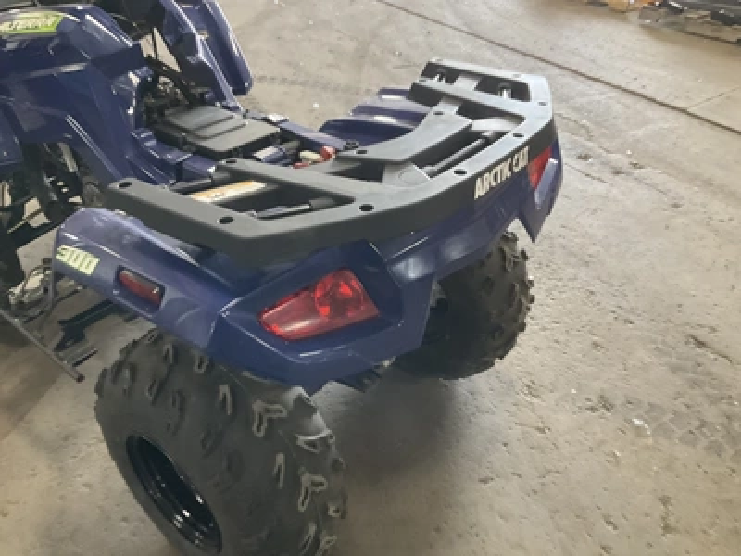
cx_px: 370
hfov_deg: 61.7
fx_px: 621
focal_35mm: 29
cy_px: 278
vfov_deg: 48.2
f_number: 1.8
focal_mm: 3
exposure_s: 1/60
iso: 200
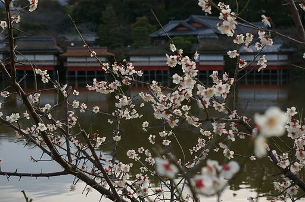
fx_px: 698
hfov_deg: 24.6
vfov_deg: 16.5
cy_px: 101
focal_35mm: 82
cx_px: 152
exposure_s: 1/125
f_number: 9.5
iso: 200
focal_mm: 55
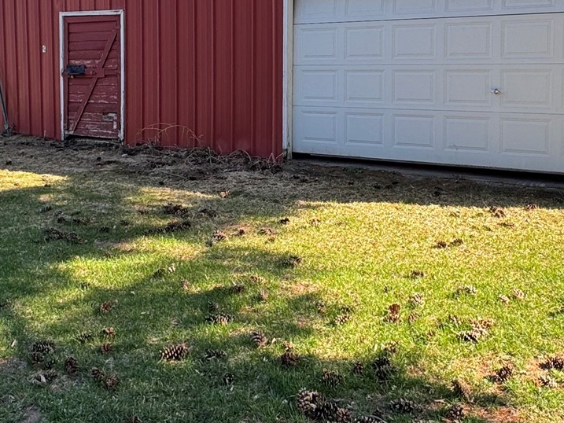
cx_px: 281
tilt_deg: -5.3
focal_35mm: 40
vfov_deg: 35.3
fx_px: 652
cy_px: 111
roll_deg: -0.2
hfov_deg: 46.8
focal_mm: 2.22
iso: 40
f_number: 2.2
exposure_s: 1/288
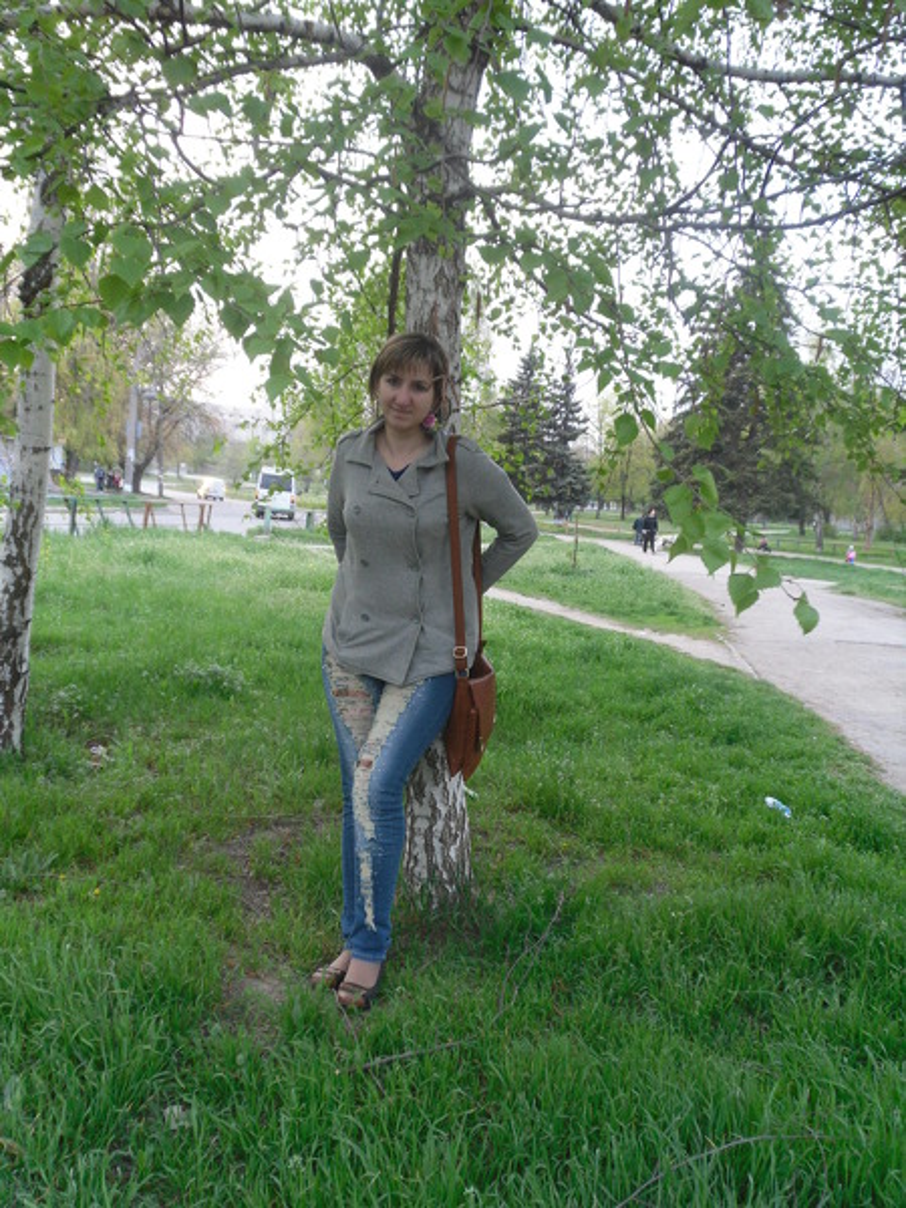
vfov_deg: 63.4
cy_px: 604
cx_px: 453
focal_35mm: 28
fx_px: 977
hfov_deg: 49.7
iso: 100
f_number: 3.4
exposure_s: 1/51
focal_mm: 5.1
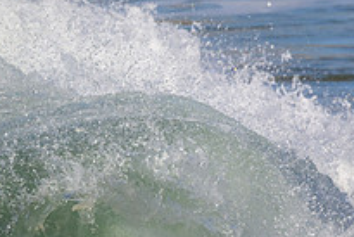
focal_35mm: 1672
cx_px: 433
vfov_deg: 0.8
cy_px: 328
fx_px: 16452
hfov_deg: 1.2
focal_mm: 590
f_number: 11
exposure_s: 1/2000
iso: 1100
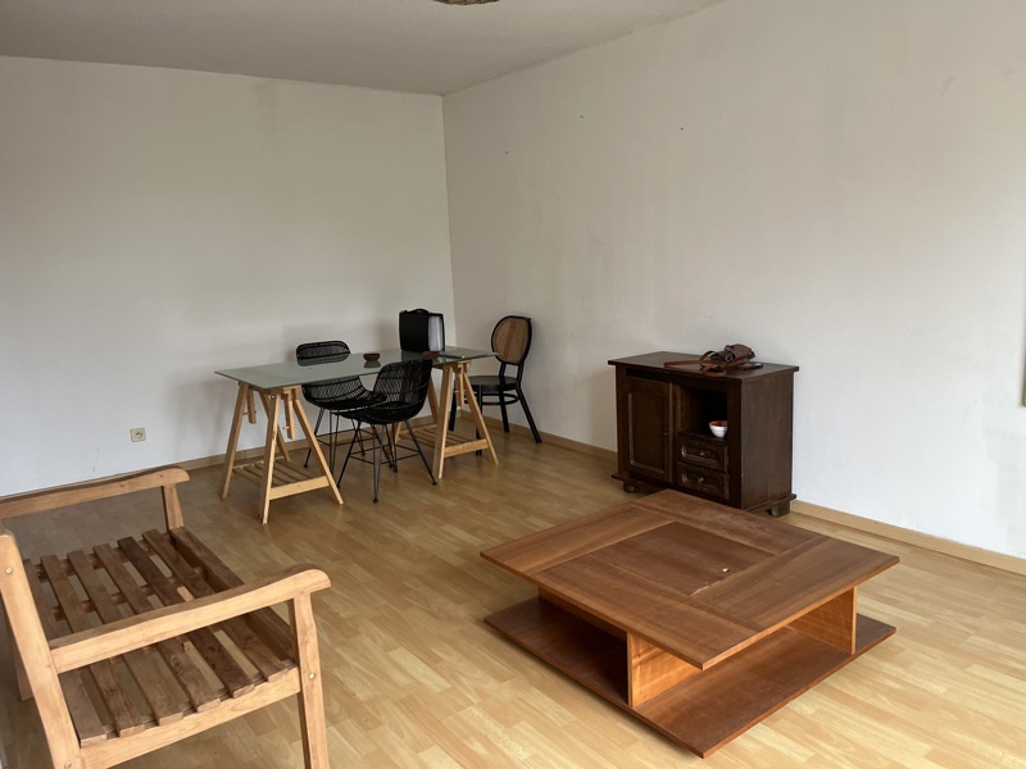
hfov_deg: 67.3
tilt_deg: -10.8
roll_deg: +2.8
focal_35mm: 26
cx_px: 513
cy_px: 384
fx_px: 771
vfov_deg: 53.1
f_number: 1.6
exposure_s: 1/120
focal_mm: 5.1
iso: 125
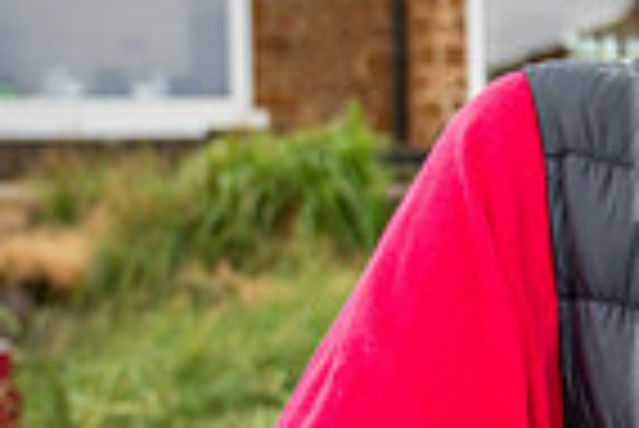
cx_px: 1215
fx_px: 2026
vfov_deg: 12.0
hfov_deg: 15.1
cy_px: 189
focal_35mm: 114
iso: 320
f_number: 4
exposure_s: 1/400
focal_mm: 28
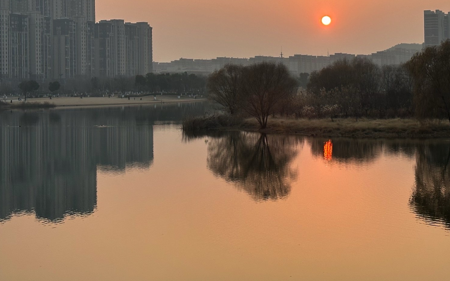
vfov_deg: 18.5
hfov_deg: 29.1
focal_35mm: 70
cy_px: 69
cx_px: 307
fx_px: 858
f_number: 1.78
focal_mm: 6.86
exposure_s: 1/1145
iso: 64
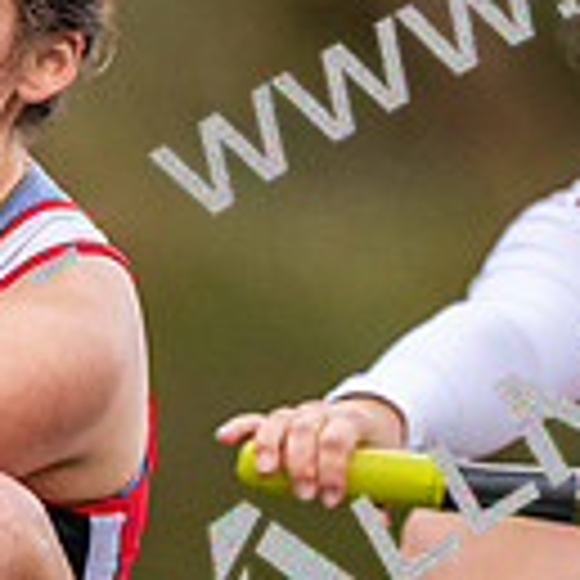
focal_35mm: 2293
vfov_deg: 0.8
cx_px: -175
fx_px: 43467
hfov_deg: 0.8
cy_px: 290
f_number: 4
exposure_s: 1/2500
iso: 2000
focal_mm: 600
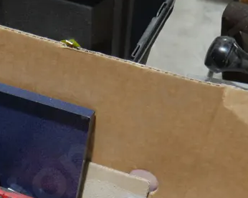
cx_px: -37
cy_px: 248
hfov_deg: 22.1
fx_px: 595
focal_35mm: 81
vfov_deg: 17.9
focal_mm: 14
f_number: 3.5
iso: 400
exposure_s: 1/60
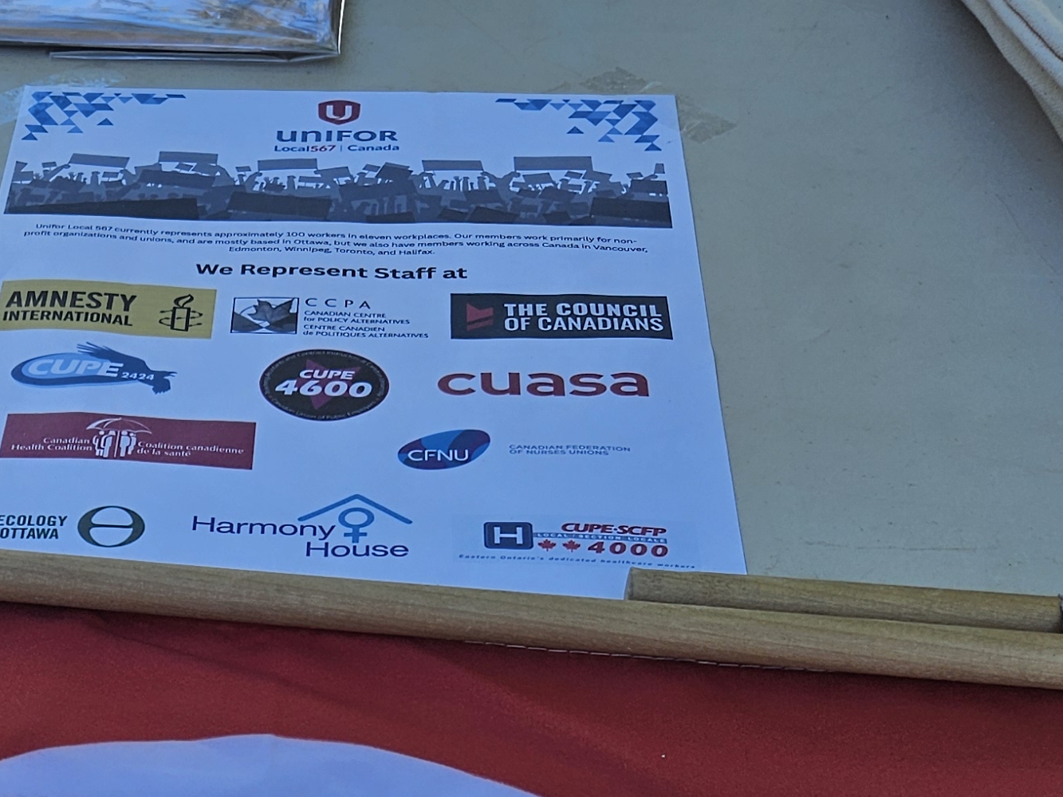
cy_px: 1043
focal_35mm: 69
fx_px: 2119
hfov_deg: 27.3
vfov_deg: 19.6
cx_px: 145
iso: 25
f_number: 1.8
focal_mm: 5.4
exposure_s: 1/648
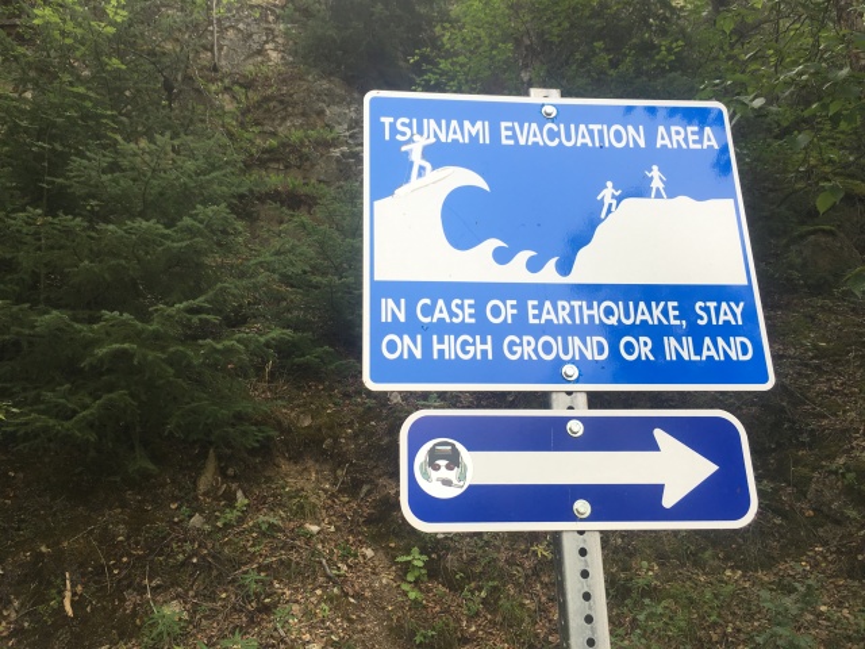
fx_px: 725
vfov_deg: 48.2
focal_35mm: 29
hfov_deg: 61.7
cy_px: 324
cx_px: 432
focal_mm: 4.15
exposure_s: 1/188
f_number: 2.2
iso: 25
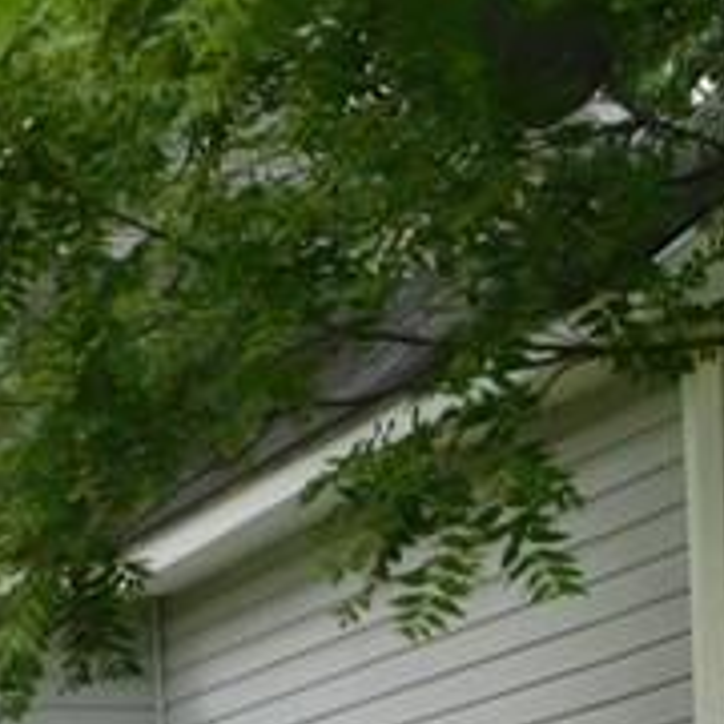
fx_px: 3573
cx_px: 692
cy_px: 953
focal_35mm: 151
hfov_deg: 11.5
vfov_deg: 11.3
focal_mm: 5.3
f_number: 3.2
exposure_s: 1/125
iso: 125
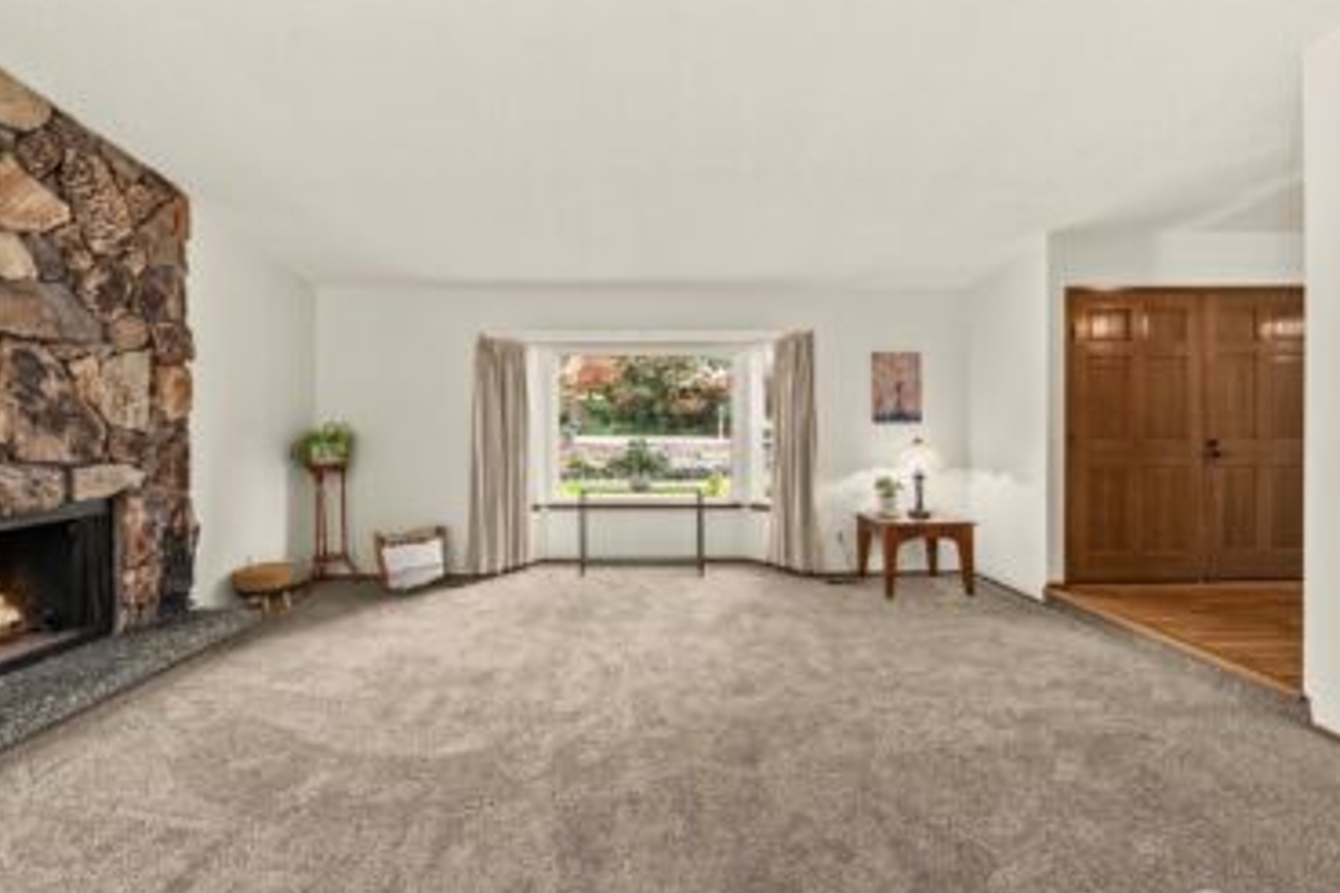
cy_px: 459
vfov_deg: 85.4
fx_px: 484
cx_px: 668
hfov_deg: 108.3
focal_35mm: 13
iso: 1000
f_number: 7.1
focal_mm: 12
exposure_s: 1/3
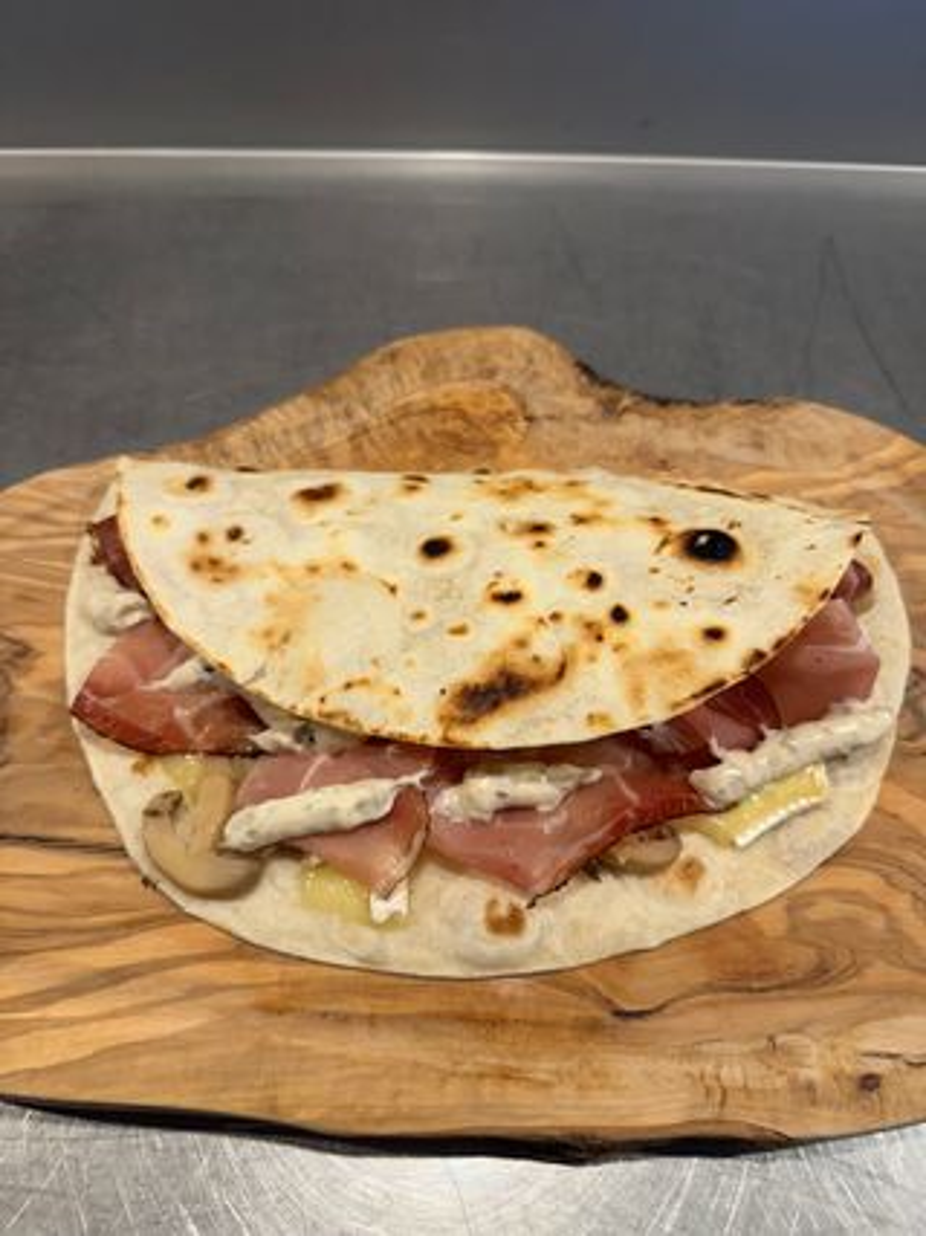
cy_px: 618
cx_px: 463
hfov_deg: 56.8
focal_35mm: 24
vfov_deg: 71.6
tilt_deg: -57.5
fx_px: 856
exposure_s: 1/100
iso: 160
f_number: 1.78
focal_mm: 6.86
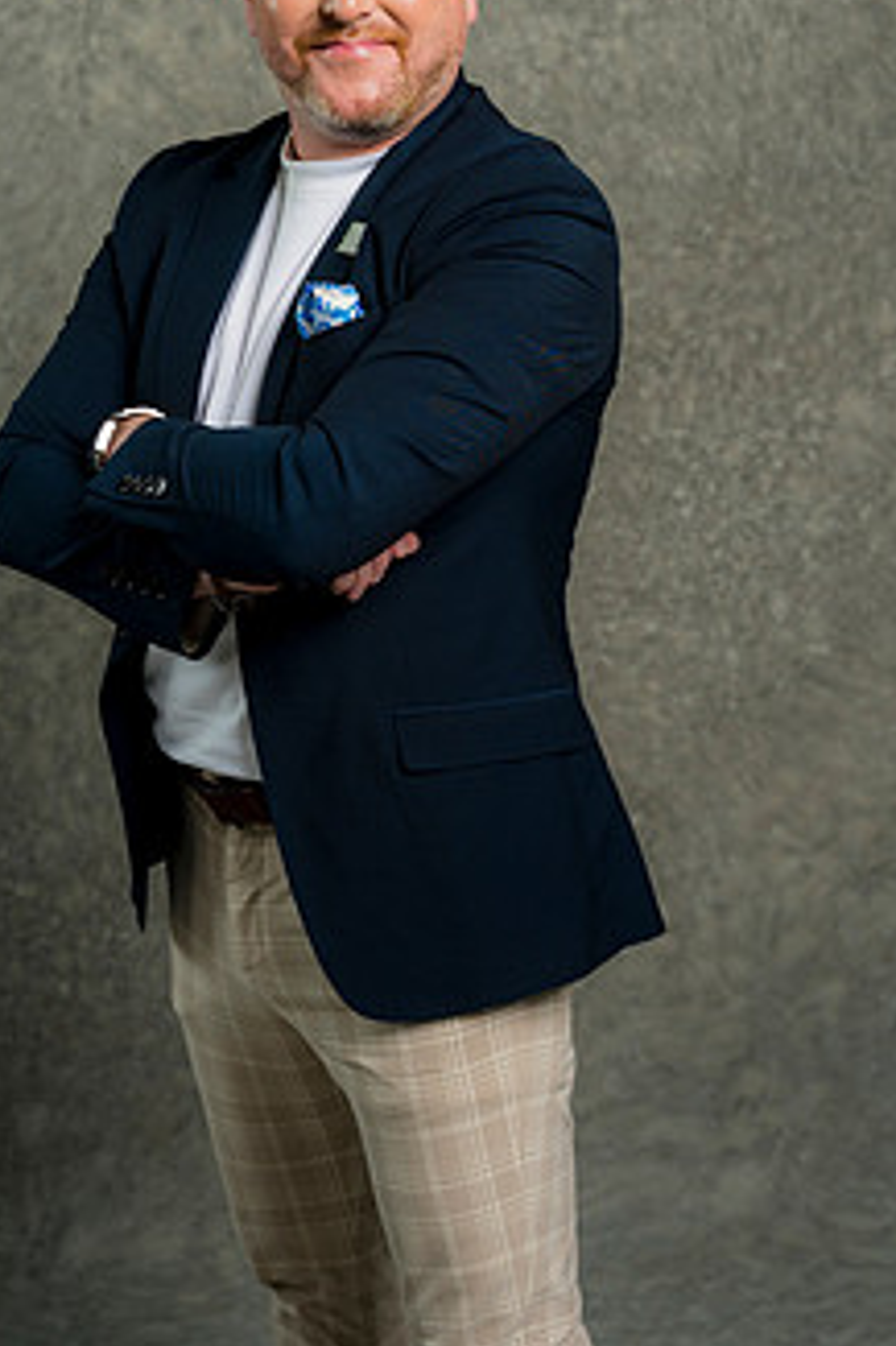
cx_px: 367
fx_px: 2840
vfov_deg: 26.6
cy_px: 537
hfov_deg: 17.9
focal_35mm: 76
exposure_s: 1/160
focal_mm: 55
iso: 125
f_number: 4
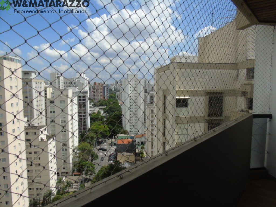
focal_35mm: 25
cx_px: 138
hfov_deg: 69.4
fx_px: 199
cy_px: 104
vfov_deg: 54.9
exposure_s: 1/1000
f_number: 4.3
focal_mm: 4.4
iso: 80
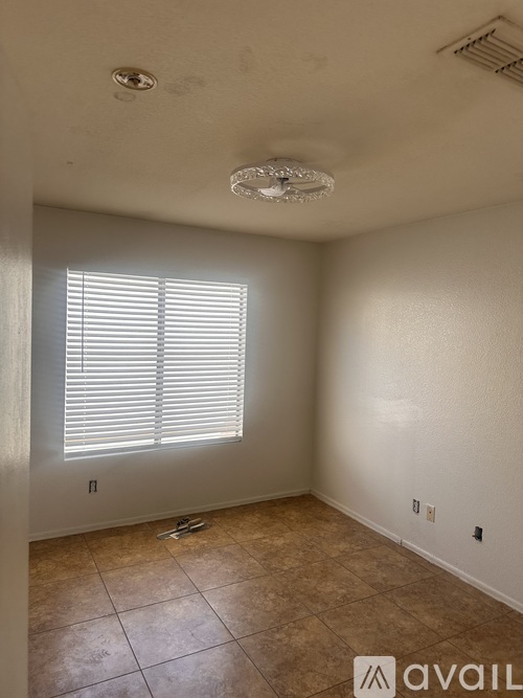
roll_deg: -3.1
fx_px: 484
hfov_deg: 56.8
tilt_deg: +3.0
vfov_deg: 71.6
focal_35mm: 24
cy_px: 349
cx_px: 262
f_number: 1.78
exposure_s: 1/444
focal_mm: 6.86
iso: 80
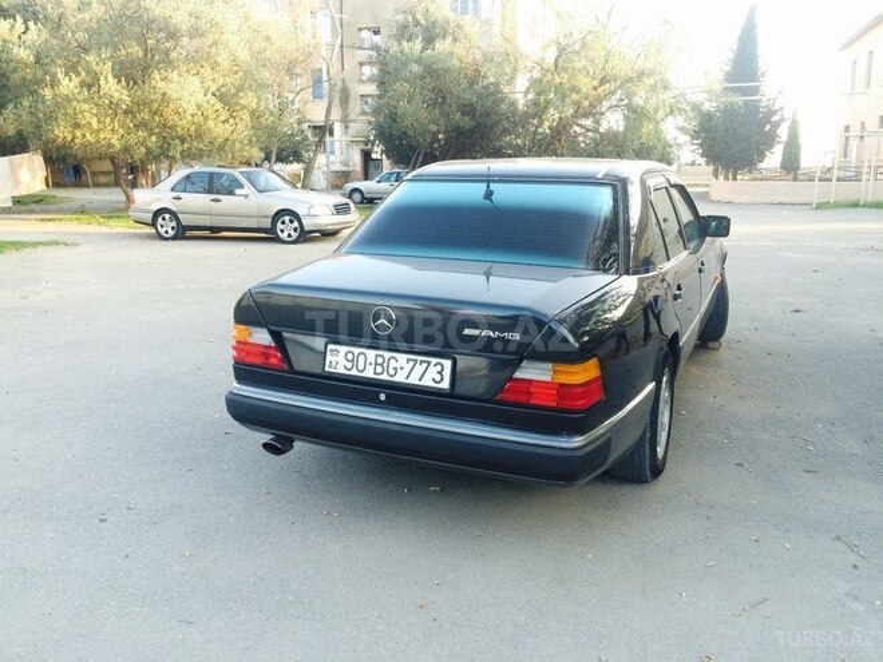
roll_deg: +0.7
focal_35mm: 29
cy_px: 331
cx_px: 442
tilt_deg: -13.8
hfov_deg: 61.7
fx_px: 740
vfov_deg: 48.2
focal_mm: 4.15
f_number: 2.2
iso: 50
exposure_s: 1/100
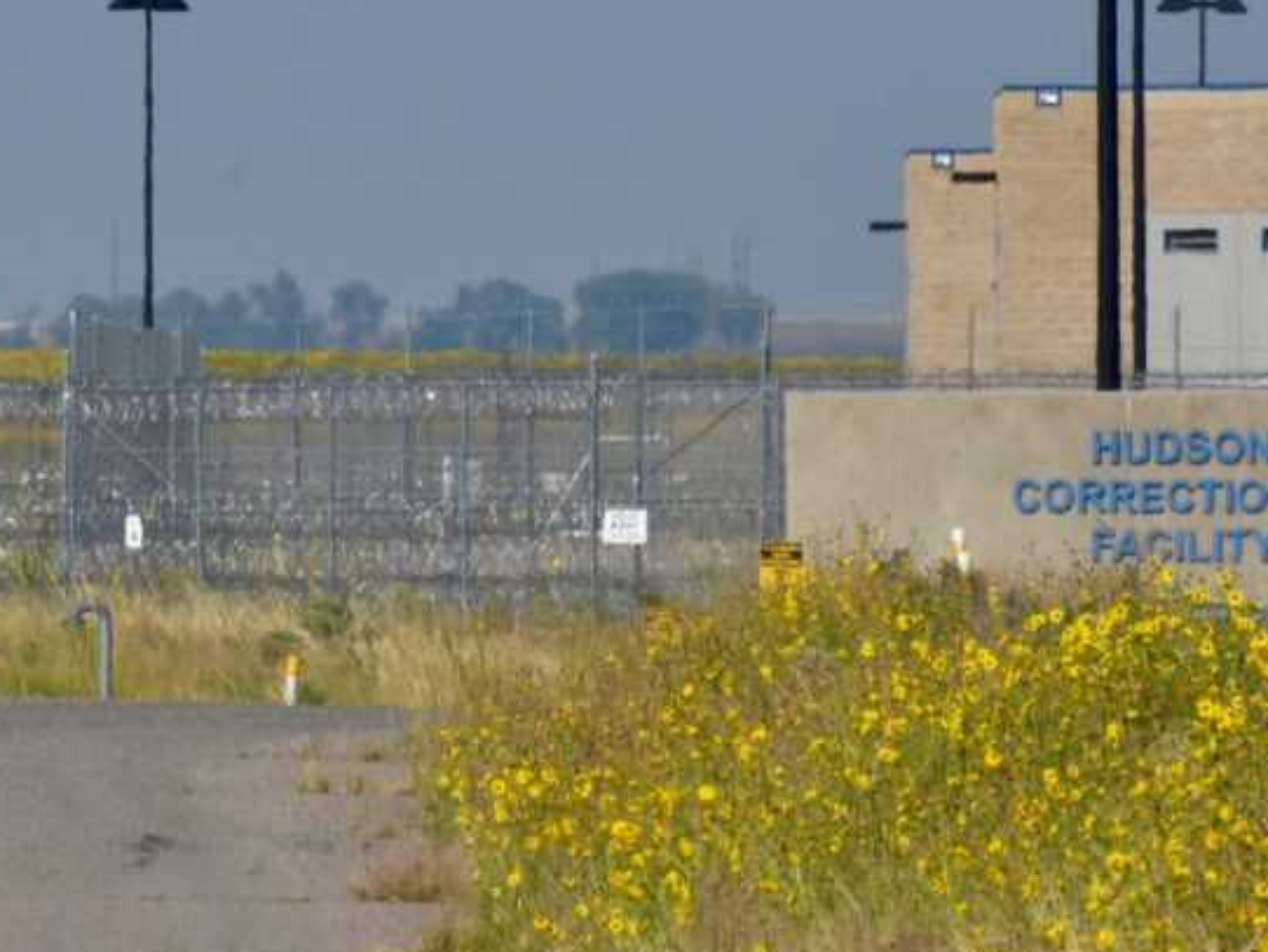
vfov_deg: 2.0
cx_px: 309
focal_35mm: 757
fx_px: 27749
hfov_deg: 2.6
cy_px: 181
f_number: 6
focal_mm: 185
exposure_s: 1/1000
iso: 100
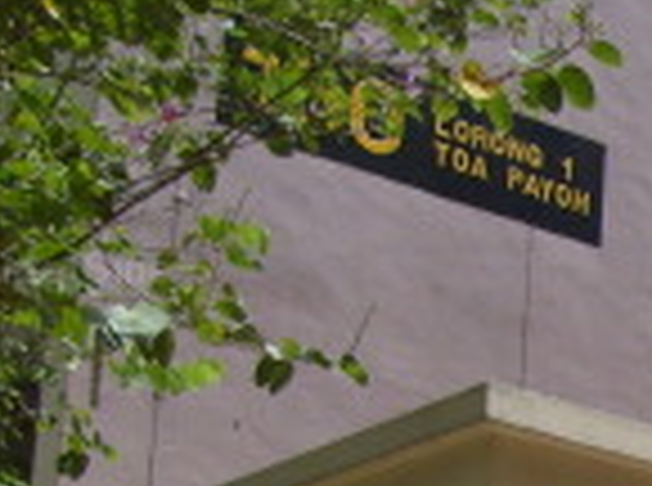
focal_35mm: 133
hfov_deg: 13.5
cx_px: 1147
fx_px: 2499
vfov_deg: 10.7
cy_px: 724
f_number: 7.1
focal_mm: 5.8
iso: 80
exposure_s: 1/250
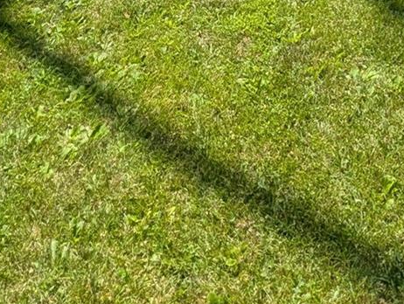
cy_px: -294
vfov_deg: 18.6
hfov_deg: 34.4
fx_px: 620
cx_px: 353
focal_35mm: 53
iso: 53
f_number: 1.7
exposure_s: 1/3906
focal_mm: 2.02
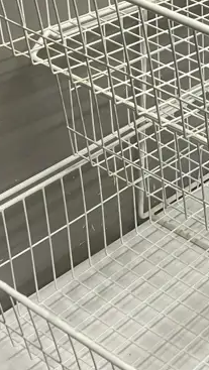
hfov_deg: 13.9
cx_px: 232
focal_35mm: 85
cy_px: 99
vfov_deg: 24.8
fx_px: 836
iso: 50
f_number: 1.8
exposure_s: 1/50
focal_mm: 3.99
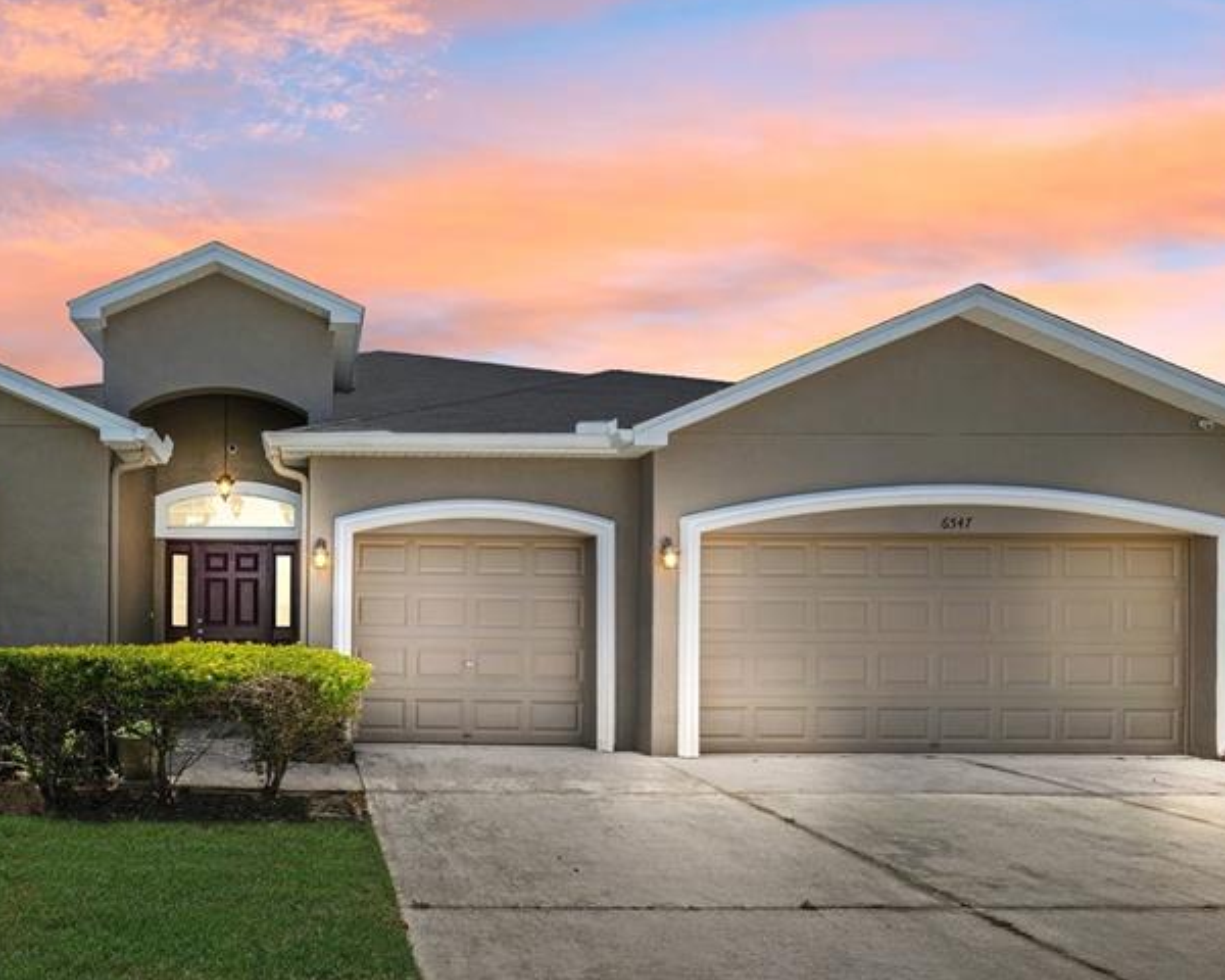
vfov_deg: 57.7
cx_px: 306
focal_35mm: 24
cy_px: 635
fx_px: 870
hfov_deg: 65.9
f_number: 8
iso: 400
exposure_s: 1/500
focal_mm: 15
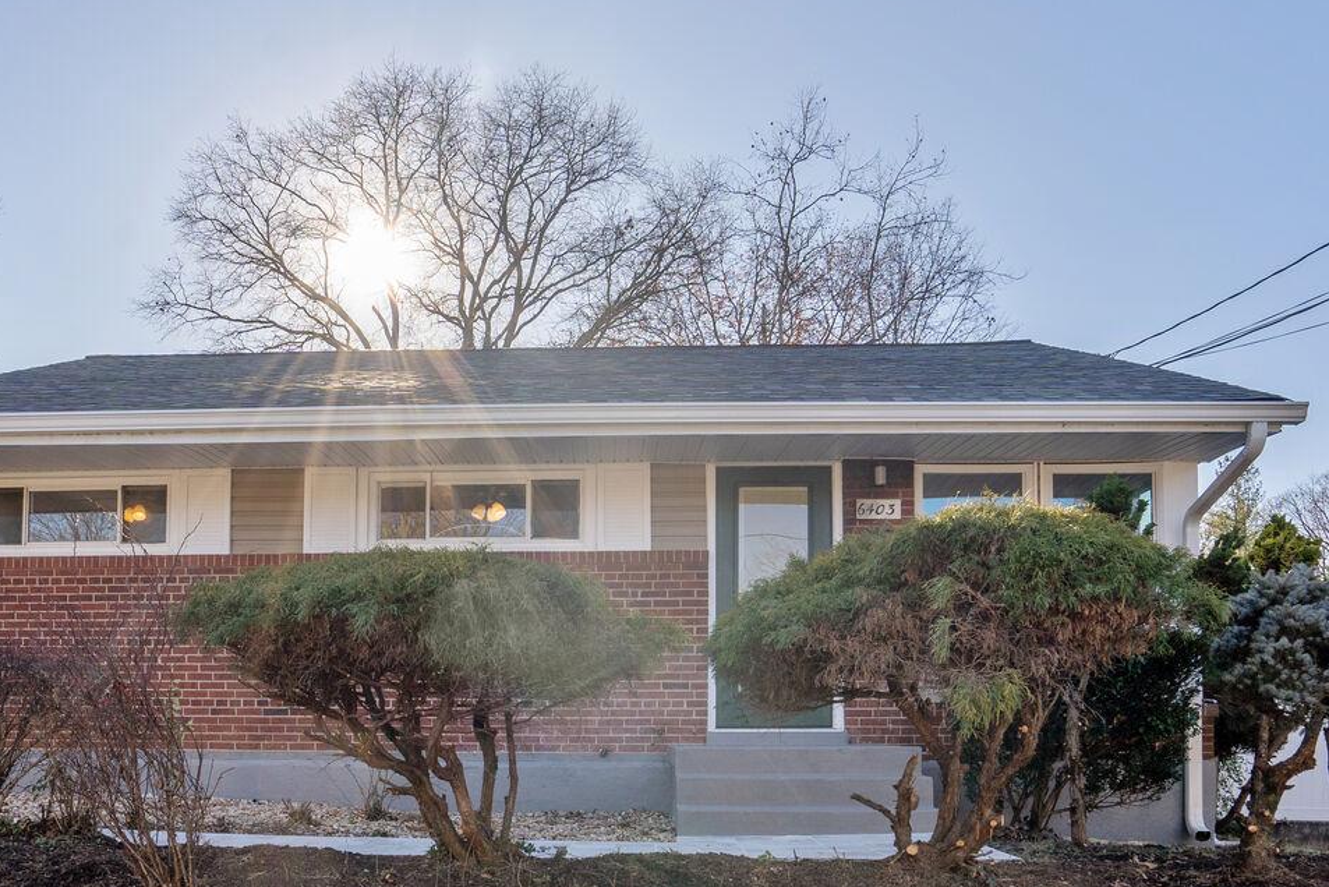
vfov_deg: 44.6
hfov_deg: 63.4
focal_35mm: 29
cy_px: 565
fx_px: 1071
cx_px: 572
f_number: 8
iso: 200
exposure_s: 1/400
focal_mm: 16
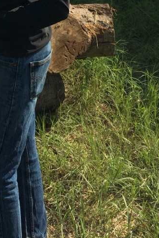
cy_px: -82
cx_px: -5
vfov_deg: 21.6
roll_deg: +1.4
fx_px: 556
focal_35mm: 84
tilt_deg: -11.4
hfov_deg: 15.9
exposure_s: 1/2740
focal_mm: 4.15
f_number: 2.2
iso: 32
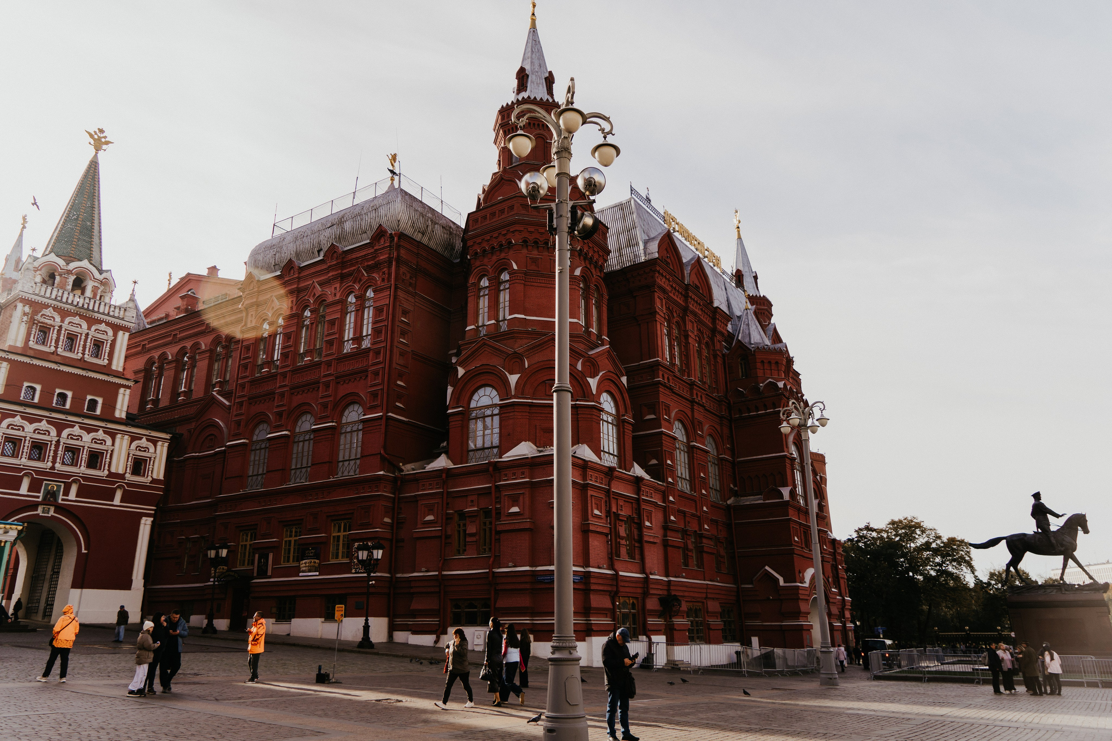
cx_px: 556
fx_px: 763
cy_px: 370
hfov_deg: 72.2
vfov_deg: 51.8
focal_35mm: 25
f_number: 4
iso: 100
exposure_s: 1/500
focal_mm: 24
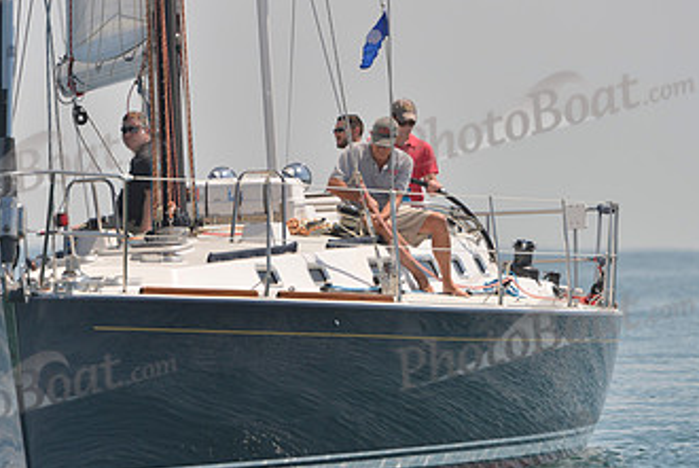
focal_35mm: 702
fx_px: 13649
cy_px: 255
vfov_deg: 2.0
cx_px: 288
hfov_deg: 2.9
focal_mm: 400
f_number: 6.3
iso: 280
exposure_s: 1/1600
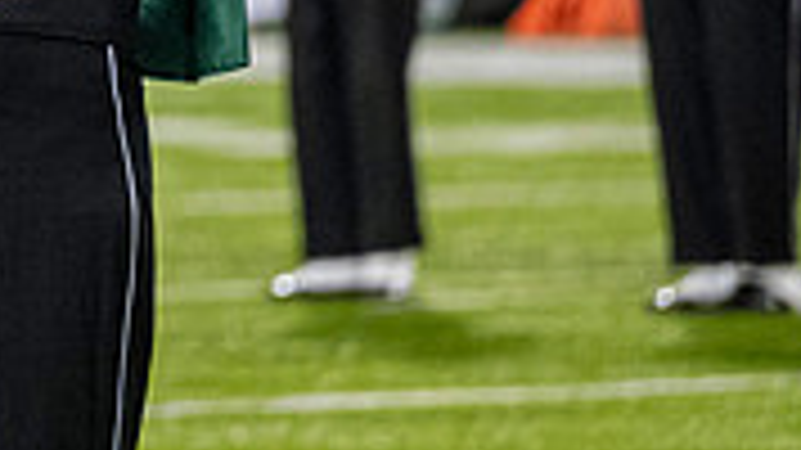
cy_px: -302
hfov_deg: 2.1
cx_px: -310
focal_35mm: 1025
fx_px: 21764
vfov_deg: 1.2
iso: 1000
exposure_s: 1/500
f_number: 2.8
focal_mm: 200
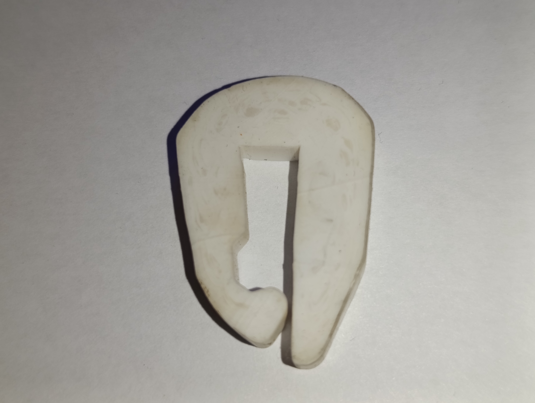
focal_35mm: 46
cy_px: 202
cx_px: 268
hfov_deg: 41.2
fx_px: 712
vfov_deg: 31.6
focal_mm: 6.11
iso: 153
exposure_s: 1/100
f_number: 1.65
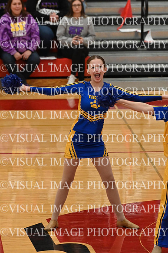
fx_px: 2043
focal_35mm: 292
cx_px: 84
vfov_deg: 7.1
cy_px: 126
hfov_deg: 4.7
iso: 6400
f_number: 4
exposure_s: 1/400
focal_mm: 195
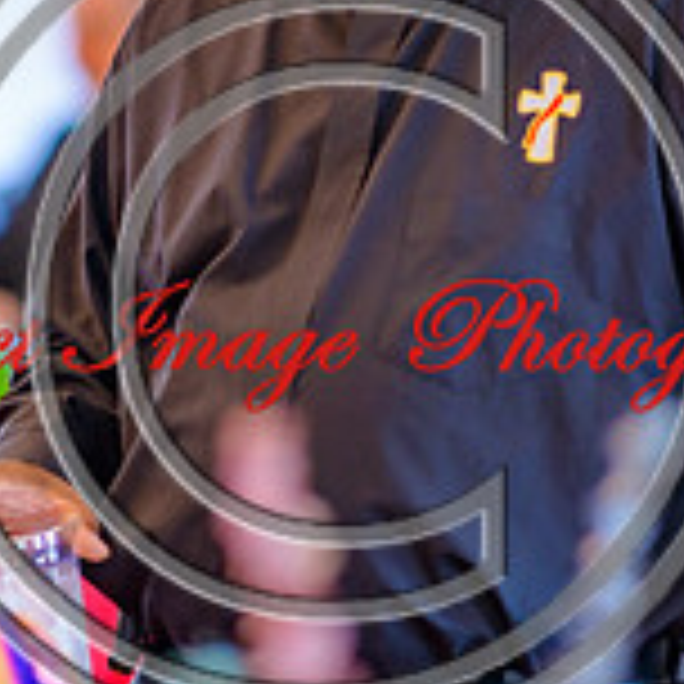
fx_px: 5902
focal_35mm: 264
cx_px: 310
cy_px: 338
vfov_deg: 6.6
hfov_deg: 6.6
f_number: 1.8
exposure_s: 1/125
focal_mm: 105
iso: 560
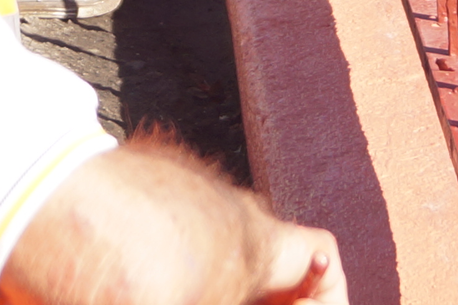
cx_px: 413
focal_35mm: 334
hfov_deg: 6.2
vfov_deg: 4.0
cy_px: -551
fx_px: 4246
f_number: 5.6
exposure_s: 1/250
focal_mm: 30
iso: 100
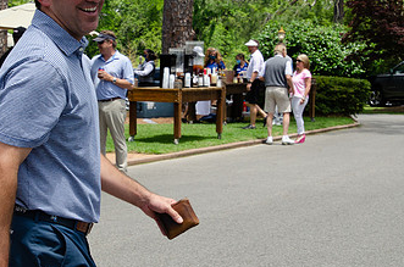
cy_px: 98
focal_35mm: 100
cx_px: 94
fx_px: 1120
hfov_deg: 20.3
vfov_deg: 13.6
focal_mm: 38
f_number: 11
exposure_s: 1/500
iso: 400
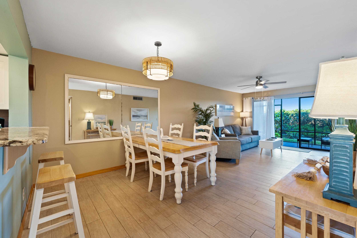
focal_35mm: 14
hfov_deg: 104.3
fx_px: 139
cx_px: 178
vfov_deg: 81.2
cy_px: 119
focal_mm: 14
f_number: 9
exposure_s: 1/6
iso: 250
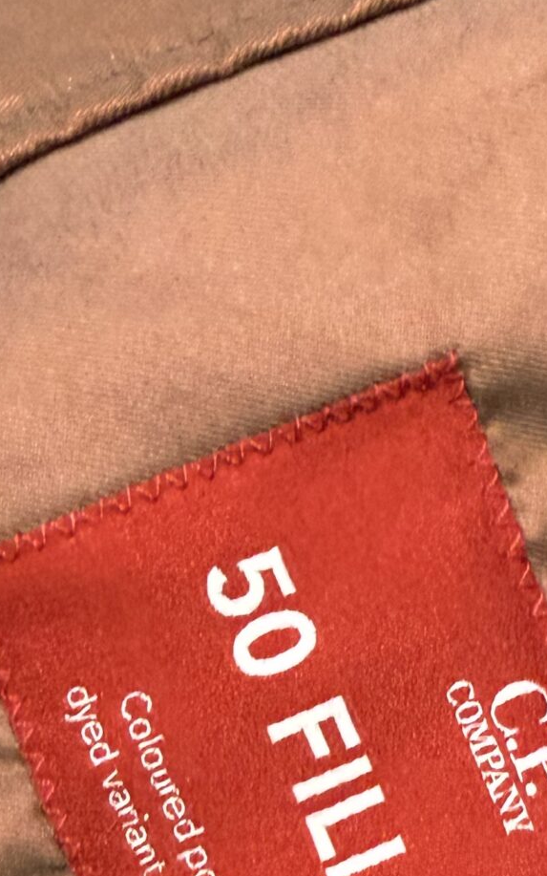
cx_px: 436
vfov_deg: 26.9
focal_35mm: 71
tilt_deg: -76.2
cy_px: 929
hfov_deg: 18.2
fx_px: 1694
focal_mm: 2.22
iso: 500
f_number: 2.2
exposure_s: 1/50
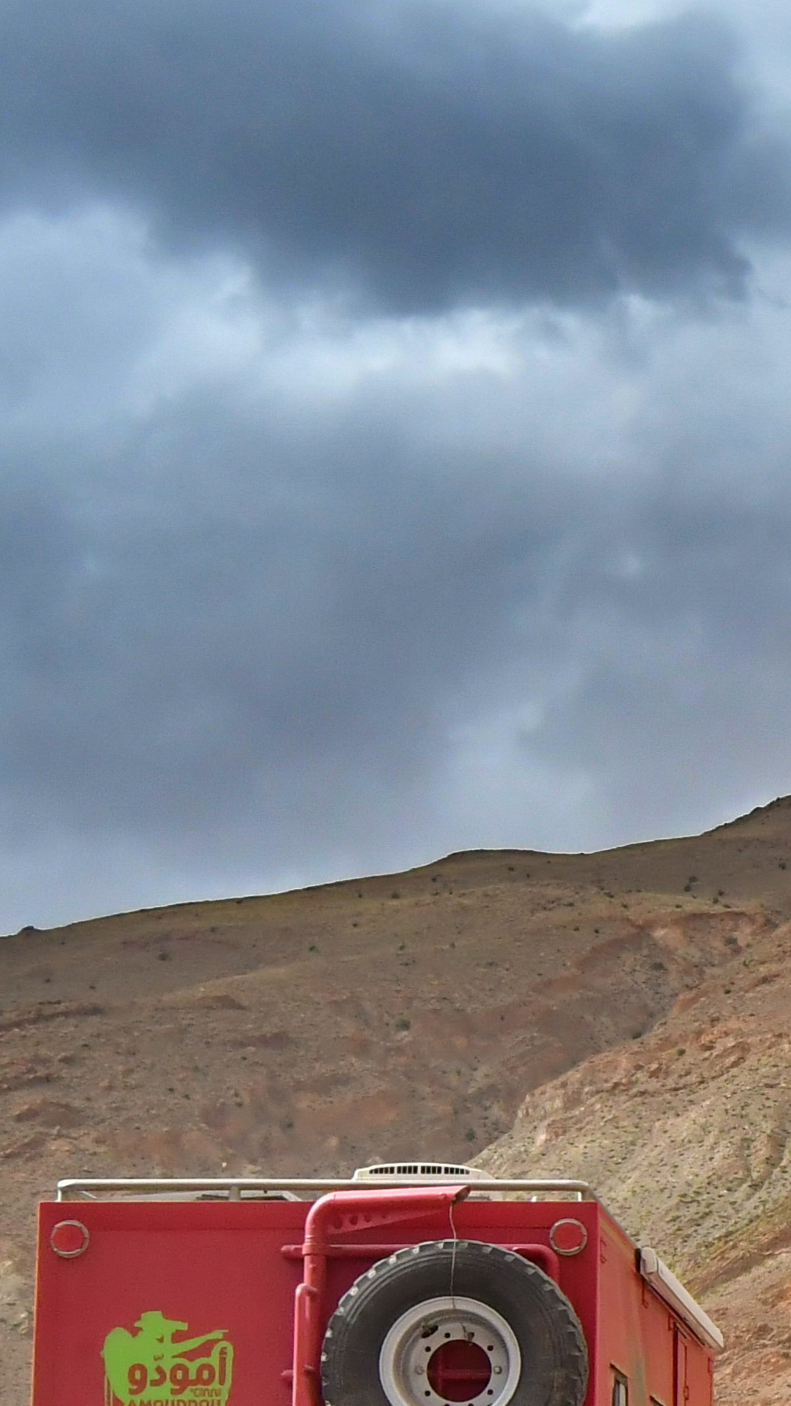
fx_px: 3281
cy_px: 1240
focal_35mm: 88
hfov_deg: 12.5
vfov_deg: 23.6
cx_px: 1425
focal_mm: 18
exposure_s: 1/1600
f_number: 10
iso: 800
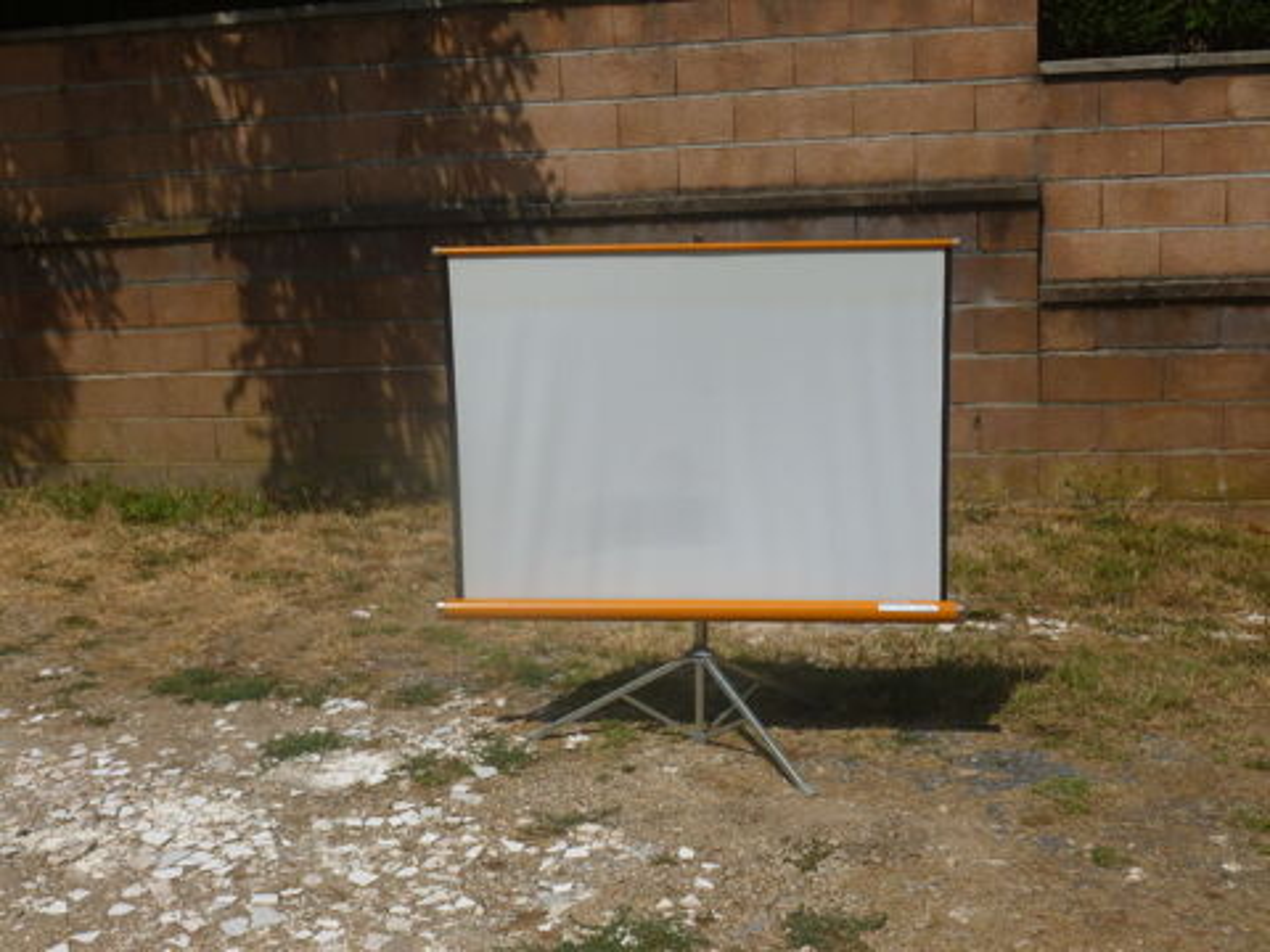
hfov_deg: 42.1
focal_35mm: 45
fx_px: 1651
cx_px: 635
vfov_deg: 32.2
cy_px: 476
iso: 100
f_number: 11
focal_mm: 8
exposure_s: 1/200
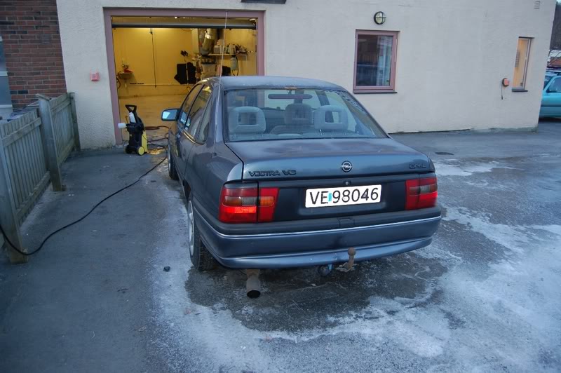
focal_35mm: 27
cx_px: 280
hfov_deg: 67.4
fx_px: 420
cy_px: 186
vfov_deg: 47.9
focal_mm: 18
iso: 400
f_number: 3.5
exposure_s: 1/60
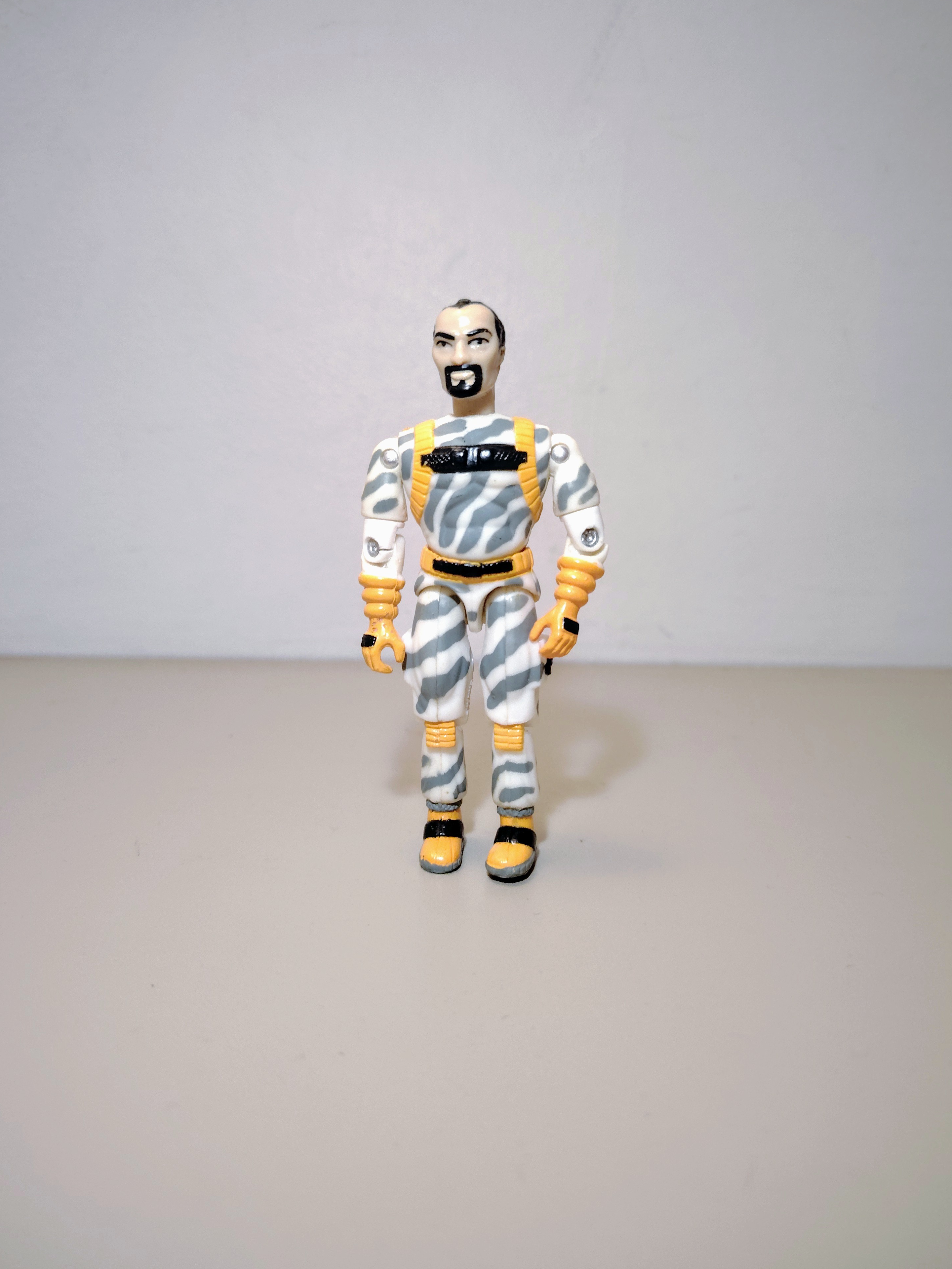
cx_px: 478
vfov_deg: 69.4
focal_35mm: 25
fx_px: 917
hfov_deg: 54.9
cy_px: 620
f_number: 1.75
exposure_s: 1/50
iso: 1250
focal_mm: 5.25
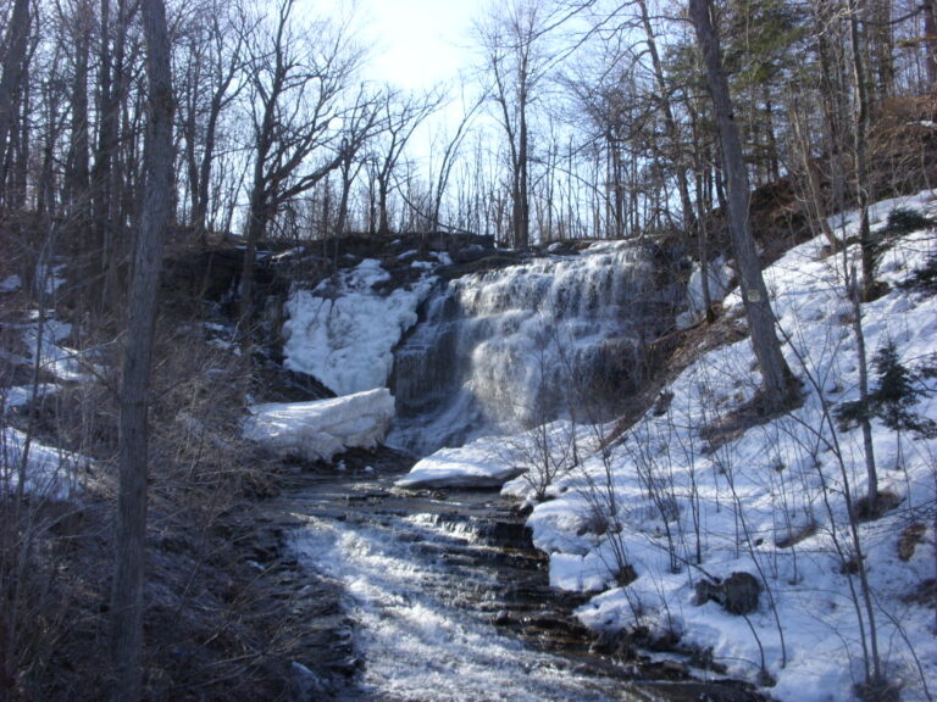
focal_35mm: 38
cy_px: 351
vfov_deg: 37.7
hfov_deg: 49.0
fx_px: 1029
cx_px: 468
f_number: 4.9
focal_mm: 6.3
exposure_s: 1/192
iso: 50
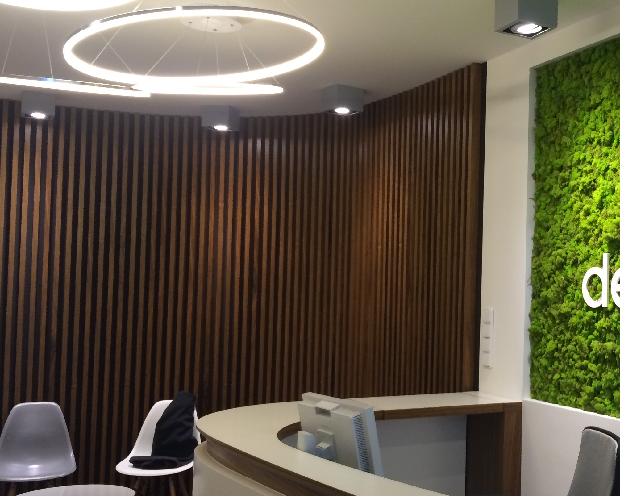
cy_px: 262
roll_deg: -1.1
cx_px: 495
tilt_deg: +1.8
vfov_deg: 32.7
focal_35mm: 46
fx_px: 844
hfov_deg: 38.8
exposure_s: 1/33
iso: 80
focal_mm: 4.15
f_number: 2.2
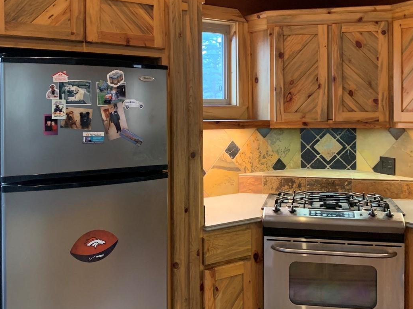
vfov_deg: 35.7
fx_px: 477
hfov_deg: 46.7
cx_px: 227
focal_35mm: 40
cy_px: 113
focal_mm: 4.25
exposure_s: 1/40
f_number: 1.8
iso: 320
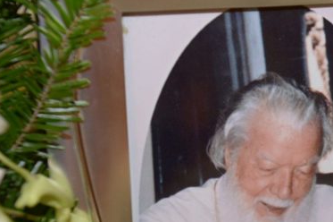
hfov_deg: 15.4
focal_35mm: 132
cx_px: 280
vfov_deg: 10.3
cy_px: 168
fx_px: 1220
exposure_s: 1/125
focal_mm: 48
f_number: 3.2
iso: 2000
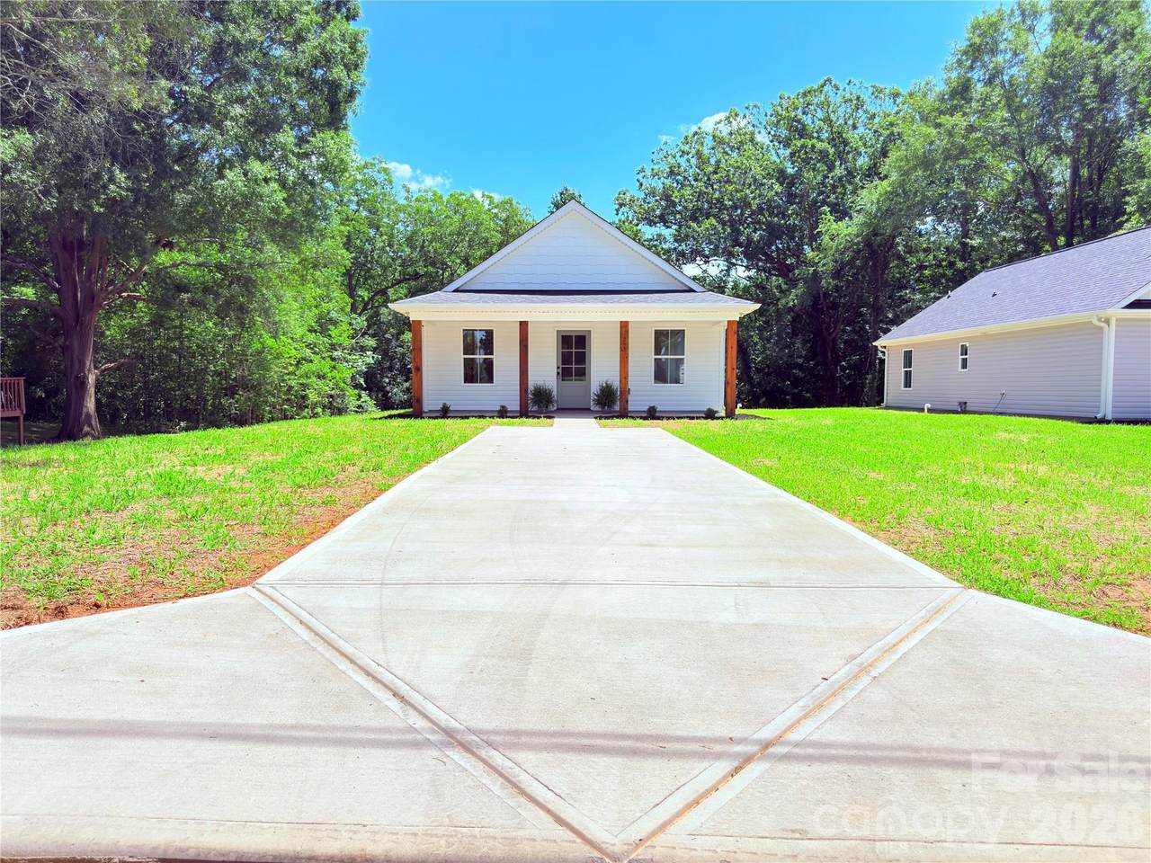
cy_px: 432
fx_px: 798
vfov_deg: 56.8
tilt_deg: -3.2
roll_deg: -0.6
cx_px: 576
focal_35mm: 24
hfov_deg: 71.6
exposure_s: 1/2941
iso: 80
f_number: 1.78
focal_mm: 6.76
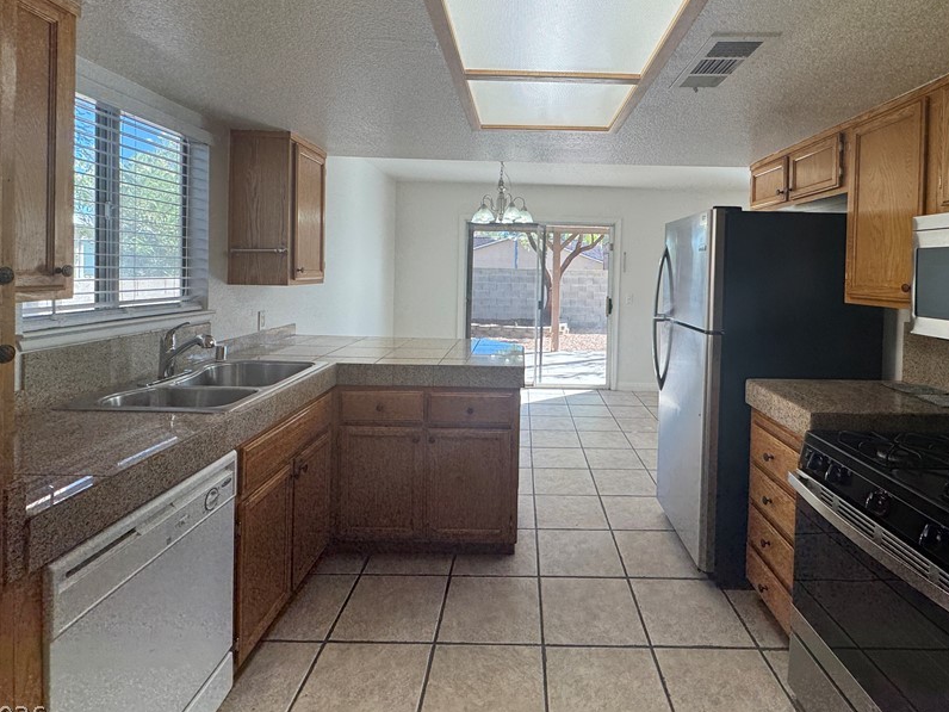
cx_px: 527
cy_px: 278
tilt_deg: -0.8
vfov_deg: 70.7
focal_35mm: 18
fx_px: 493
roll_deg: -1.1
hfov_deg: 87.4
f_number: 2.2
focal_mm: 2.22
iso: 40
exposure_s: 1/136
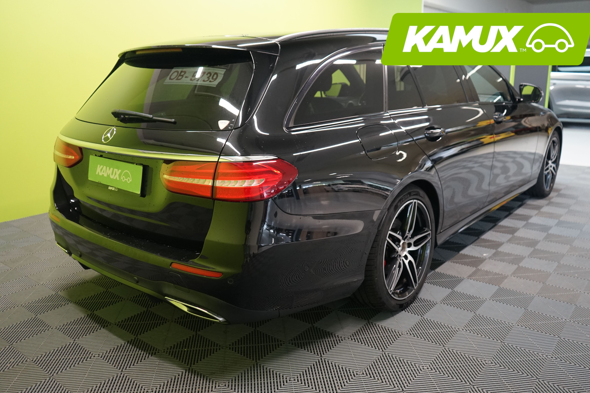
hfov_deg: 61.9
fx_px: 492
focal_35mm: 30
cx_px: 305
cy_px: 197
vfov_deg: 43.6
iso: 1600
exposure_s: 1/30
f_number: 3.5
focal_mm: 29
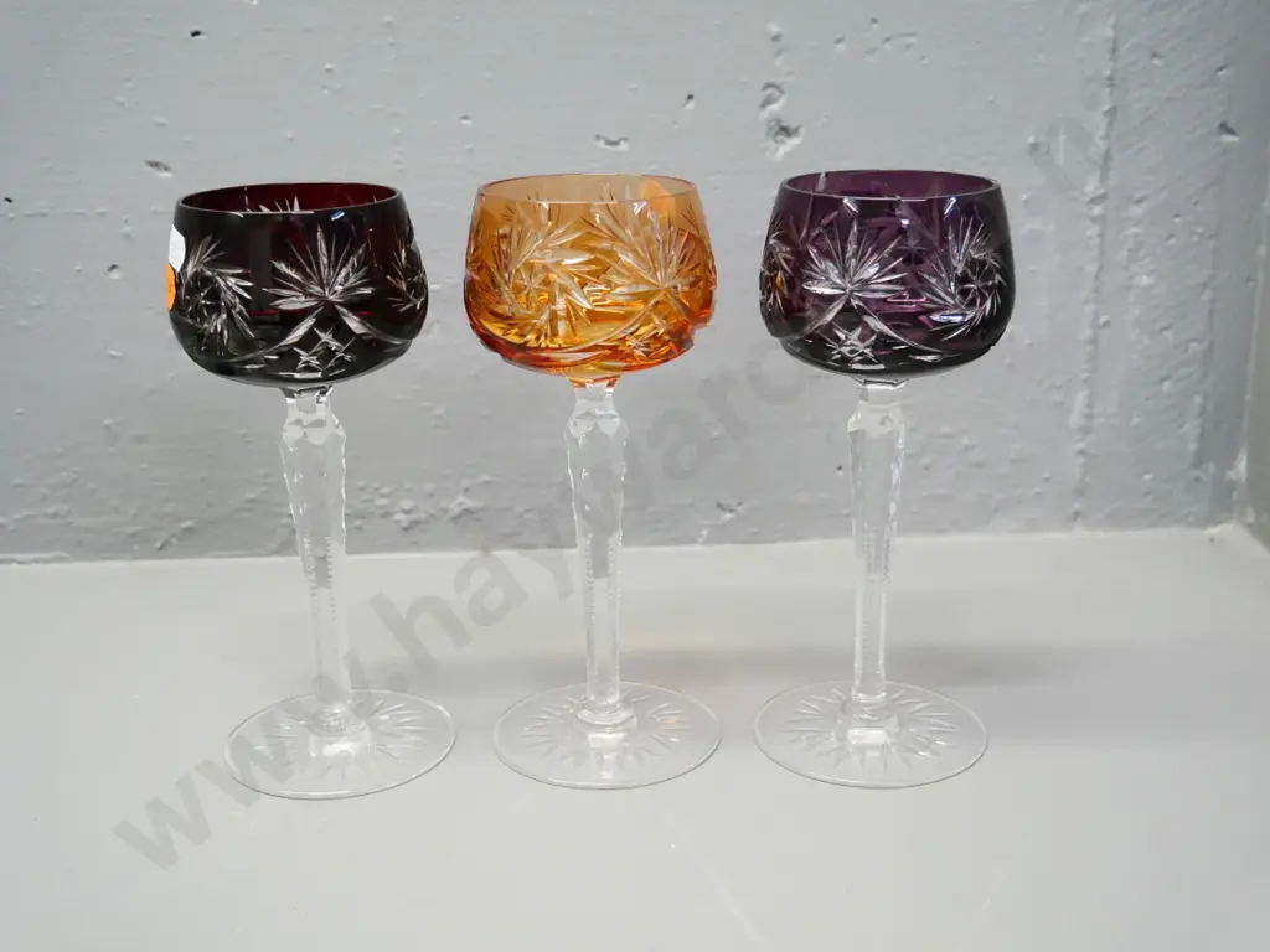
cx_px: 635
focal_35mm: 40
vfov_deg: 36.0
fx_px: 1468
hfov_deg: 46.8
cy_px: 476
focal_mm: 20
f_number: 4.6
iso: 3200
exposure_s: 1/125
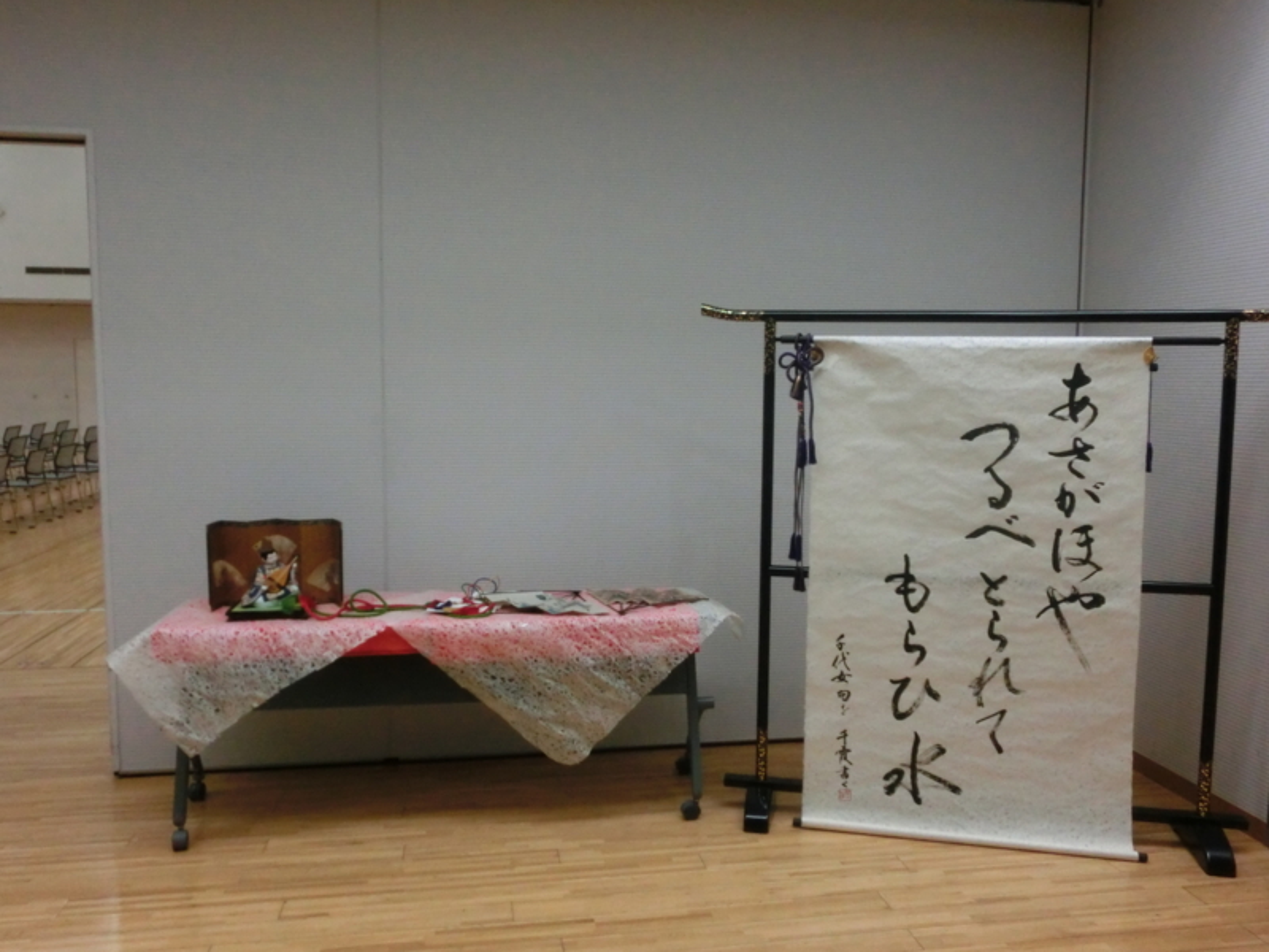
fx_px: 1026
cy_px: 476
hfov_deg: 63.4
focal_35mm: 28
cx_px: 634
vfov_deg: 49.7
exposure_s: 1/125
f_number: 3.3
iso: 800
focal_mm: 4.87
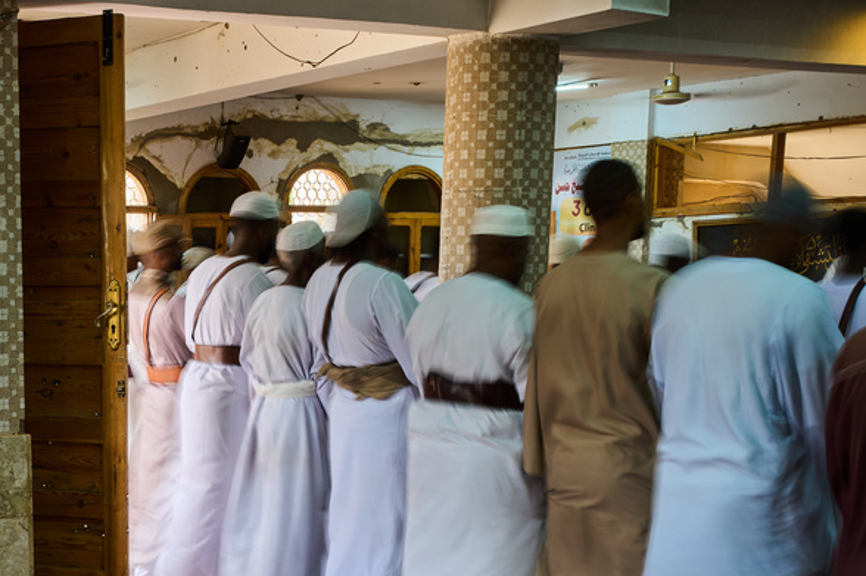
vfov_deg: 22.0
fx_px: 1466
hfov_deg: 31.7
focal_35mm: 61
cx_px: 131
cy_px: 452
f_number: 10
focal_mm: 35
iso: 160
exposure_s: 1/5
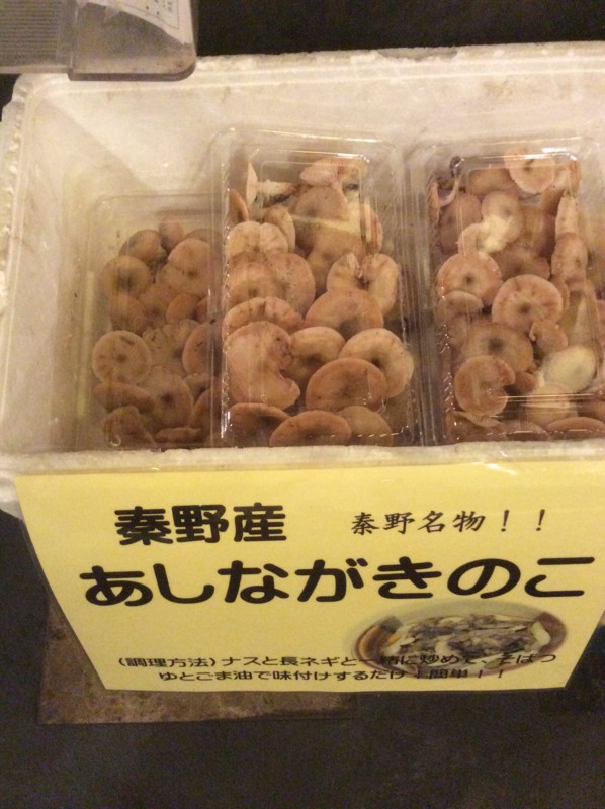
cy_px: 404
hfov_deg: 44.1
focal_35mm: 32
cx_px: 302
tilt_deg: -68.7
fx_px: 747
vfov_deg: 56.9
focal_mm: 3.3
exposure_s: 1/15
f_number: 2.4
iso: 500
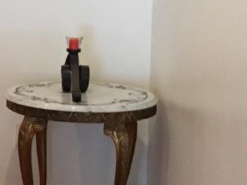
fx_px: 1034
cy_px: 55
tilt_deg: -8.8
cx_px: -308
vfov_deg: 10.2
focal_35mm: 145
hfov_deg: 11.6
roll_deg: +1.4
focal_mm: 4.15
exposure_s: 1/30
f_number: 2.2
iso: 100
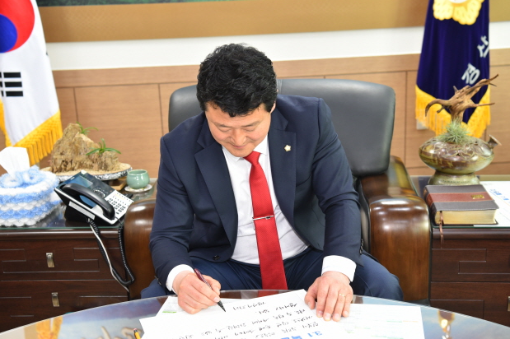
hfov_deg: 38.2
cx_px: 259
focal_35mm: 52
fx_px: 736
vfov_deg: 26.0
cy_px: 182
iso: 800
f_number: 4
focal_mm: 46
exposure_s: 1/60
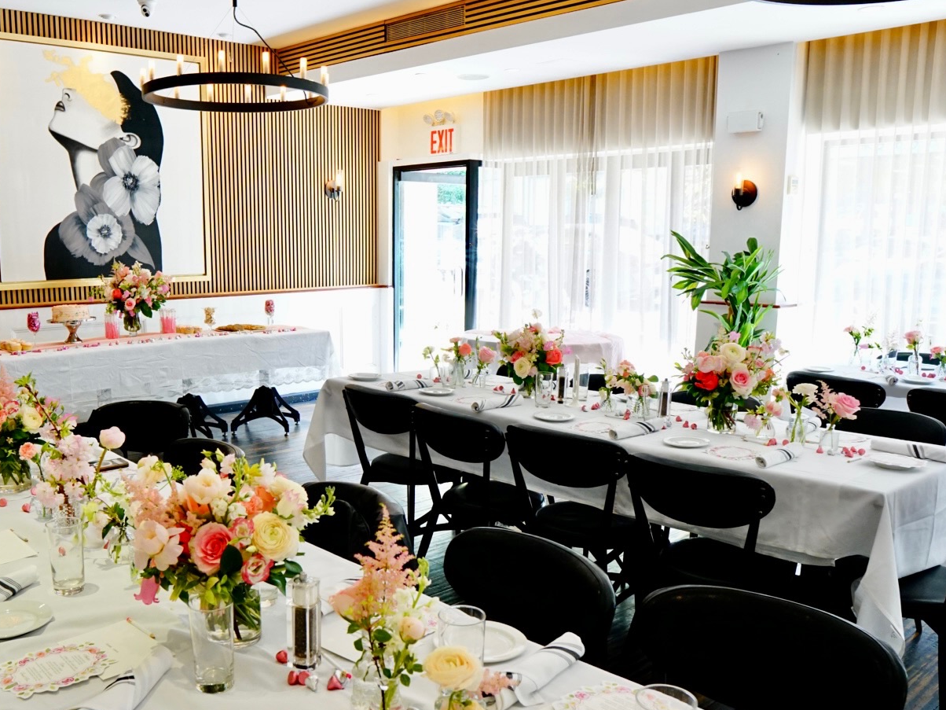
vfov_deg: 45.3
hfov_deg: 57.8
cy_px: 410
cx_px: 372
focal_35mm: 31
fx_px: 847
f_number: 5
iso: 2000
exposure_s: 1/100
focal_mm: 16
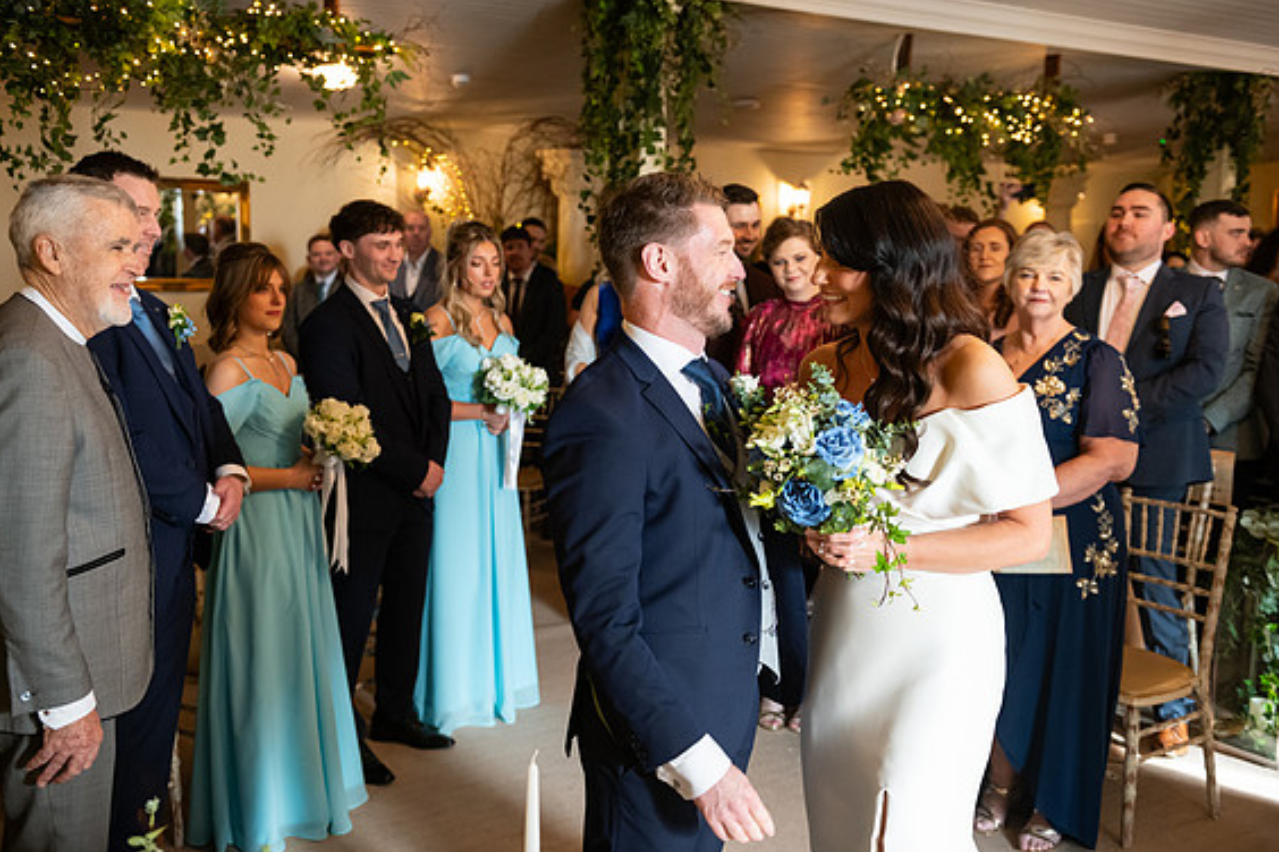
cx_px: 626
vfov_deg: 36.9
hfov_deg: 53.1
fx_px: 1279
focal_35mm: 36
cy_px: 425
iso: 1250
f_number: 3.5
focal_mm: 35
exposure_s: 1/160
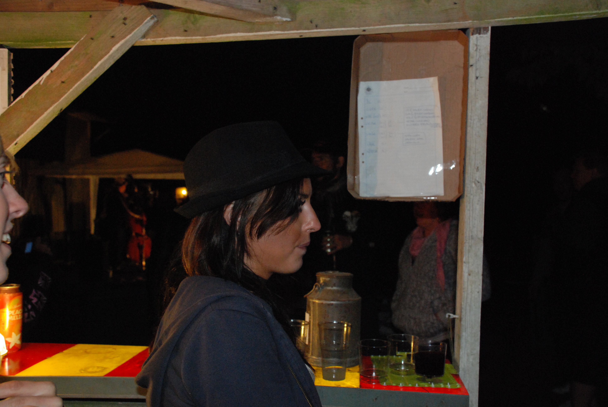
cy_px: 204
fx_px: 609
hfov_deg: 53.1
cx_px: 304
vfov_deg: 37.0
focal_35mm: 36
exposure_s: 1/60
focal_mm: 24
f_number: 5.6
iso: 1600
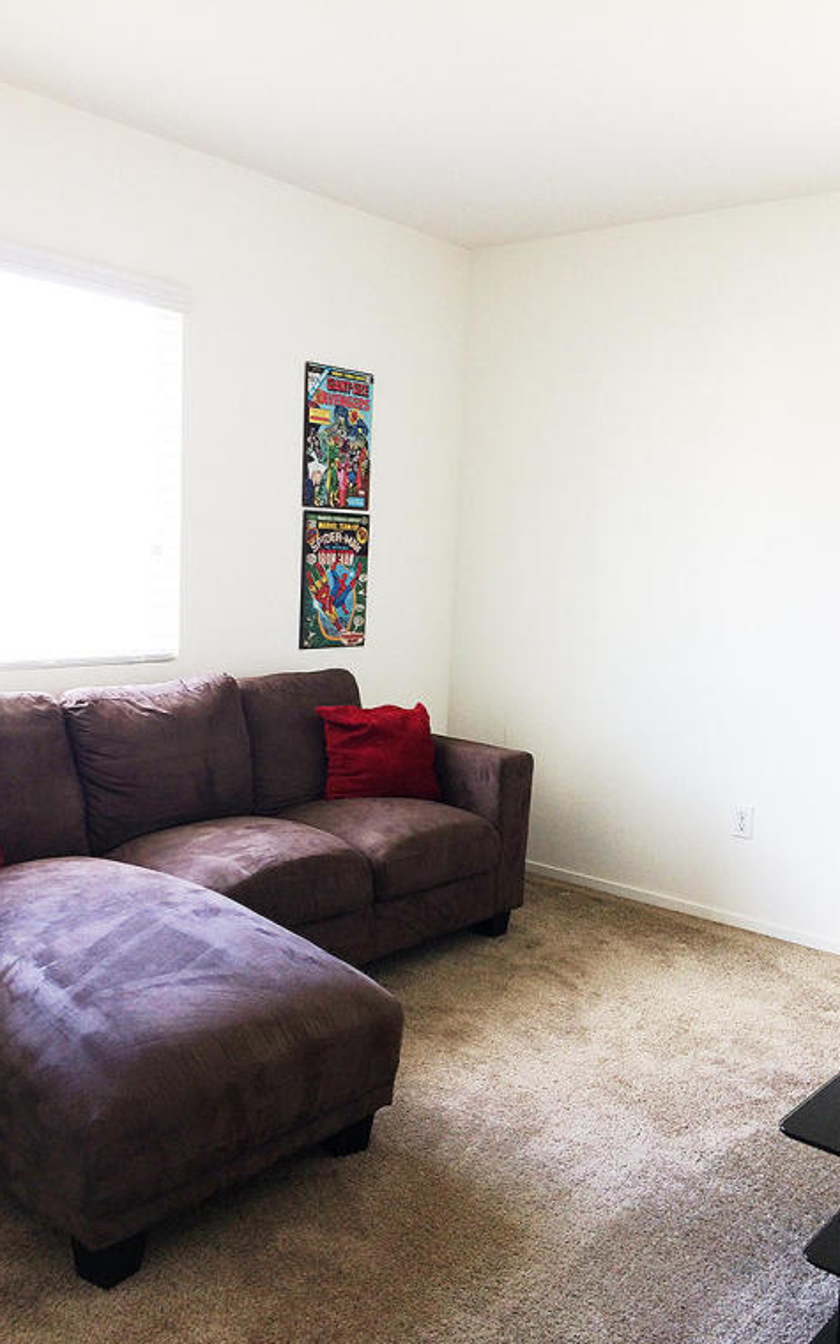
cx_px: 461
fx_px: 1135
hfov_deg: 40.6
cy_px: 676
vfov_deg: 61.2
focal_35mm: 31
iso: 50
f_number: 2.2
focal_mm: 4.15
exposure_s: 1/30
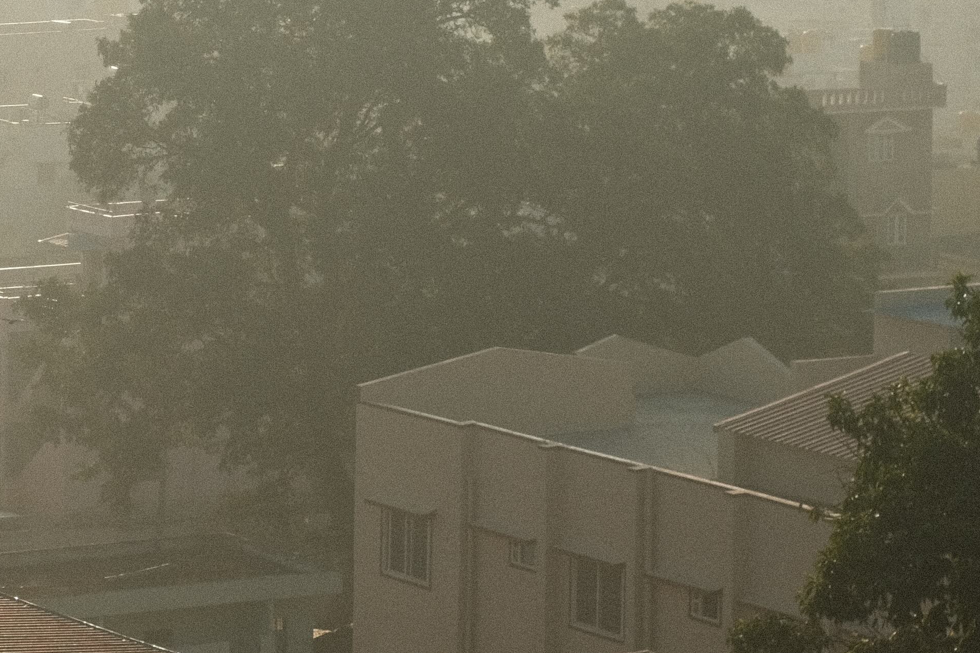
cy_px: 176
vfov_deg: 7.9
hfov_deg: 11.7
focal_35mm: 173
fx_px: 4708
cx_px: -53
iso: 160
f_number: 4
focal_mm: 35
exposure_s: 1/2200
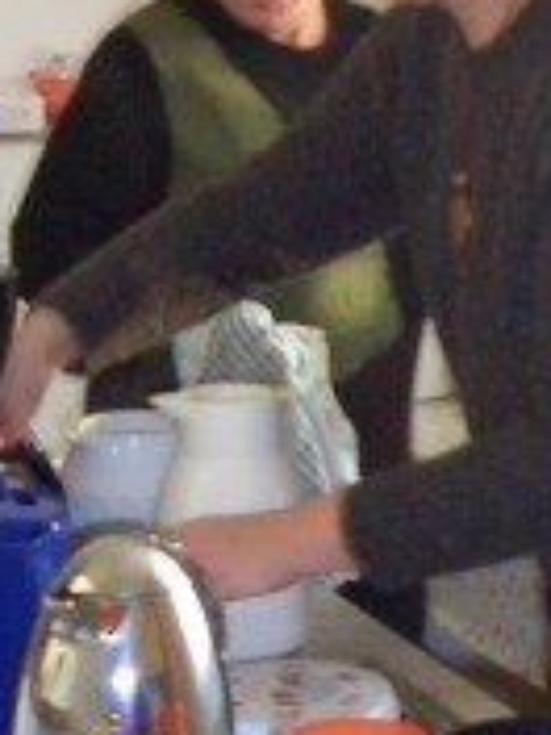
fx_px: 2695
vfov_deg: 15.4
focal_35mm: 127
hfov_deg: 11.6
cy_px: 155
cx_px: 488
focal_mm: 5.8
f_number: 2.6
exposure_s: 1/50
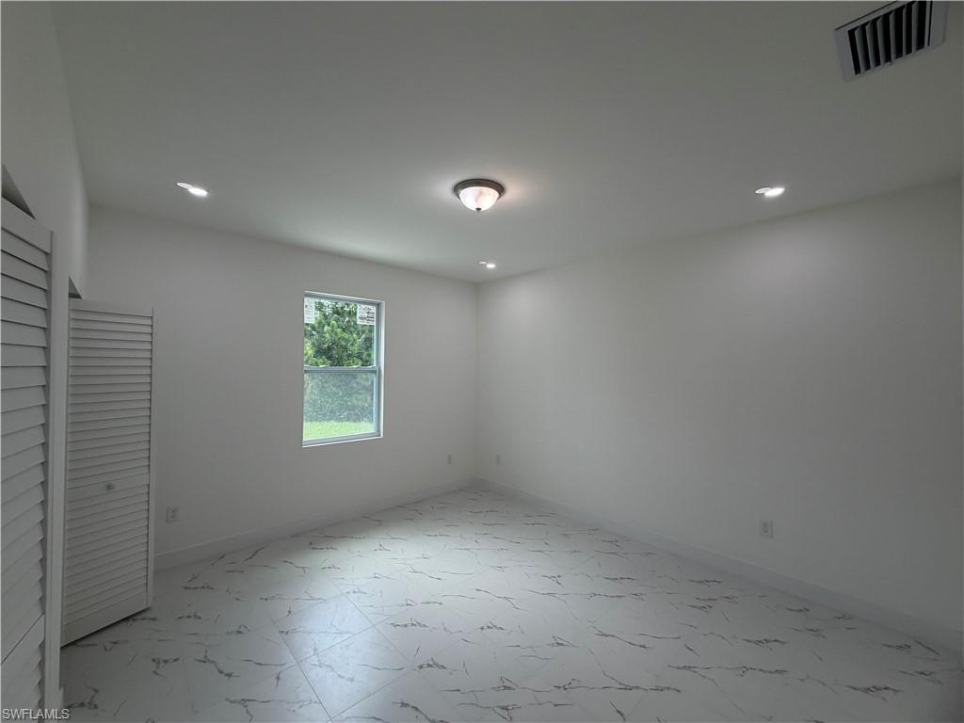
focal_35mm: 14
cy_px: 362
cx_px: 482
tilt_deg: +1.7
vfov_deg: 85.7
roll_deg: -0.3
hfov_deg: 102.1
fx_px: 390
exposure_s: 1/120
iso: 64
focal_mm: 2.22
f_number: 2.2
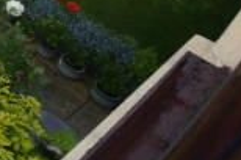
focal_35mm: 64
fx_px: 428
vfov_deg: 16.7
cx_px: -254
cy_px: -146
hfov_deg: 18.5
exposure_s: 1/200
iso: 200
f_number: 9
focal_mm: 10
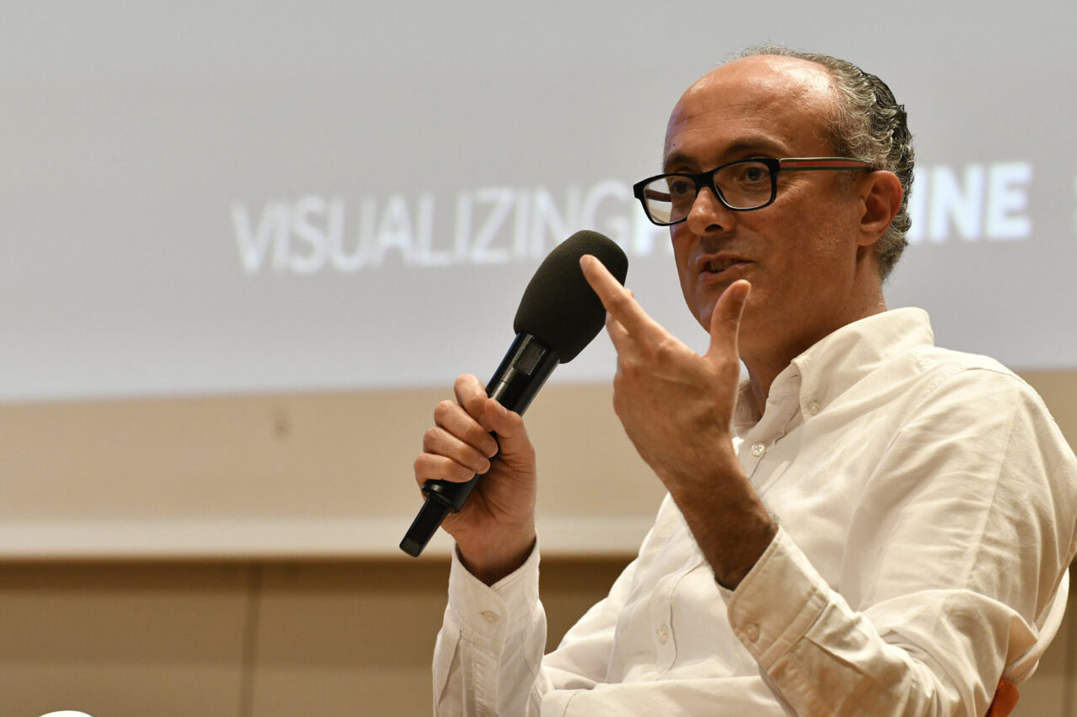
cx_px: 668
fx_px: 7506
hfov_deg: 8.2
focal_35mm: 251
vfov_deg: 5.5
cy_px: 312
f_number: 5.6
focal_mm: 200
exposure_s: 1/320
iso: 3200
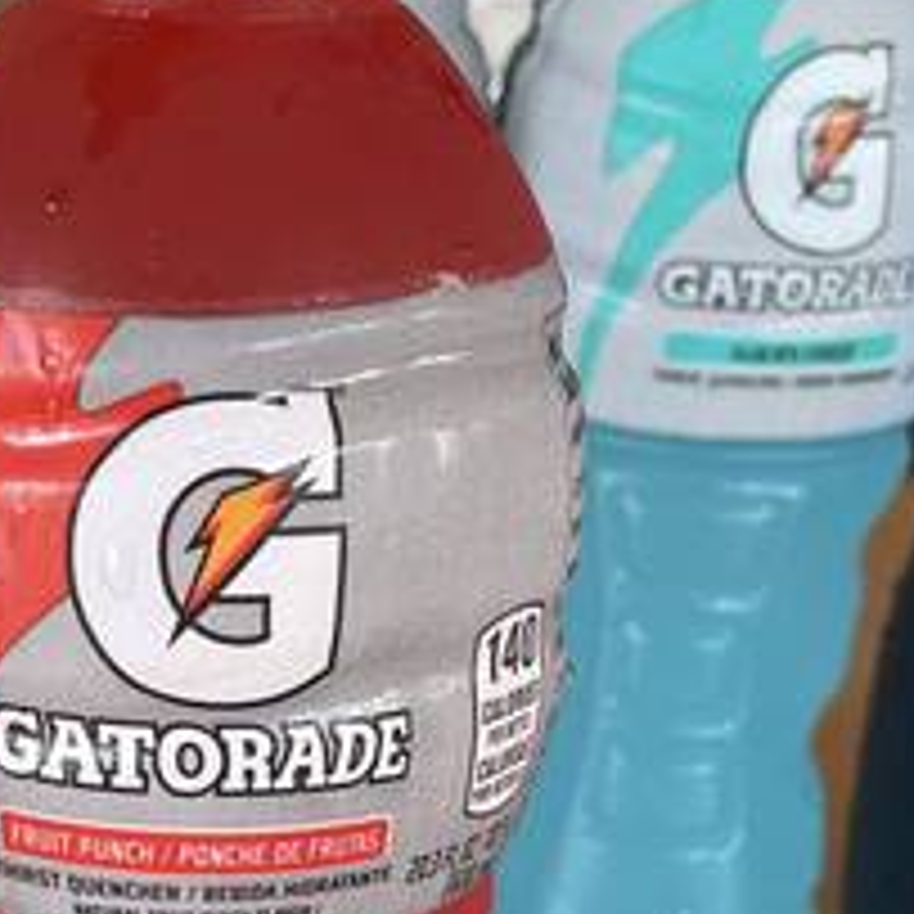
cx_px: 162
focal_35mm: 83
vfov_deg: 20.7
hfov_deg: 20.6
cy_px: 723
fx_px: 2479
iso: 100
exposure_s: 1/121
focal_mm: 4.2
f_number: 1.6
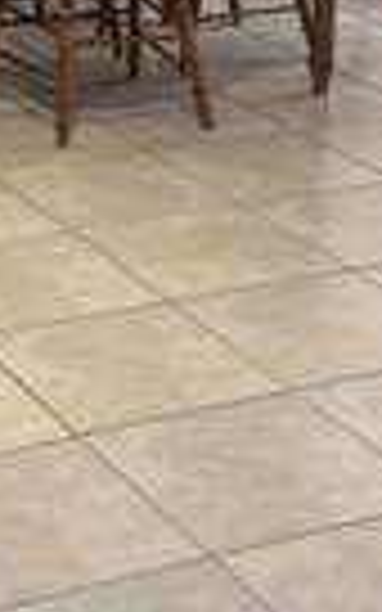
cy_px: -32
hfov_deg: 10.8
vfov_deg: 16.9
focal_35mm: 120
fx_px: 1999
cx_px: 18
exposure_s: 1/60
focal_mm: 6.76
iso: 320
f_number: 1.78
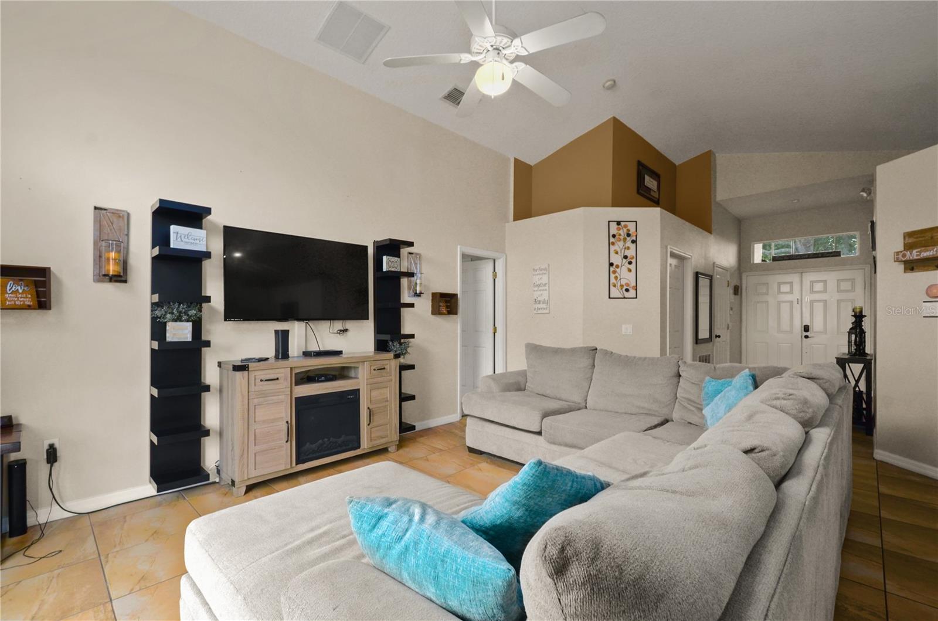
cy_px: 310
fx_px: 390
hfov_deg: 100.5
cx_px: 469
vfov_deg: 77.0
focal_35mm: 15
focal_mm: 10
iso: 200
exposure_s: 1/2.5
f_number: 8
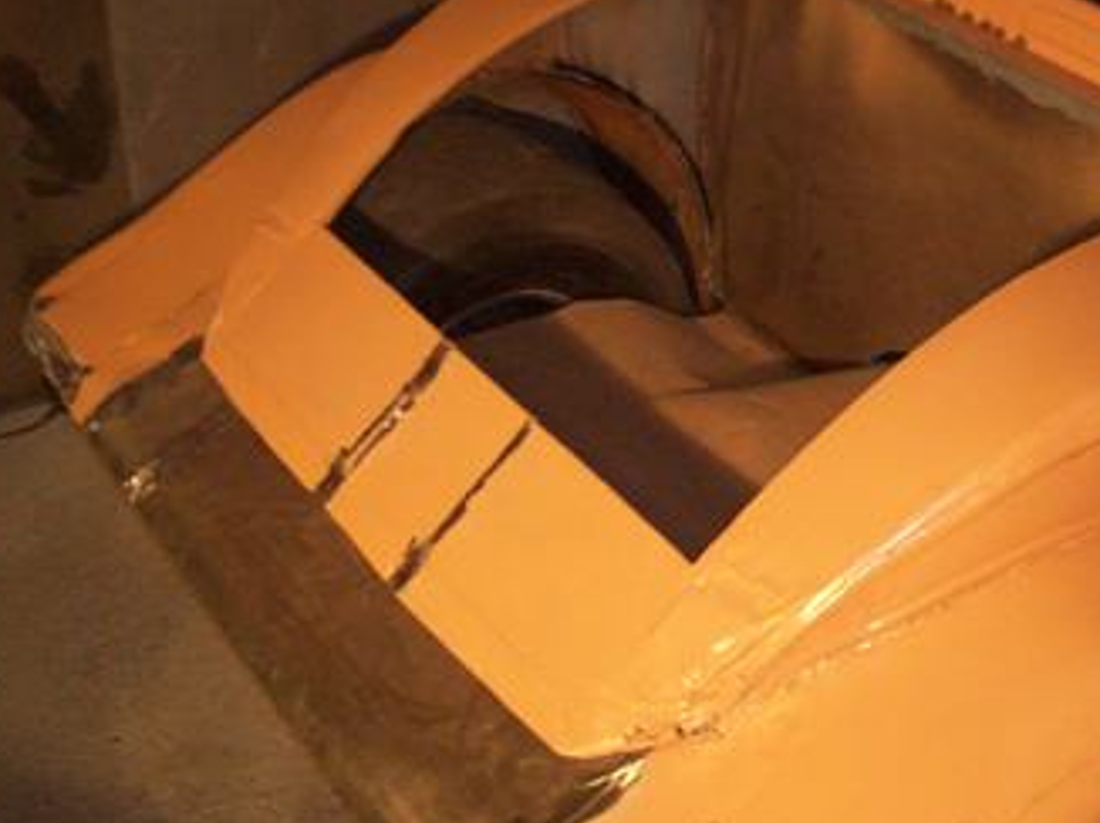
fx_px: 1778
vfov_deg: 26.1
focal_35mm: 56
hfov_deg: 34.3
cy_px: 408
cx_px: 623
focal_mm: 6.2
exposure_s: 1/64
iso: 200
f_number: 2.8
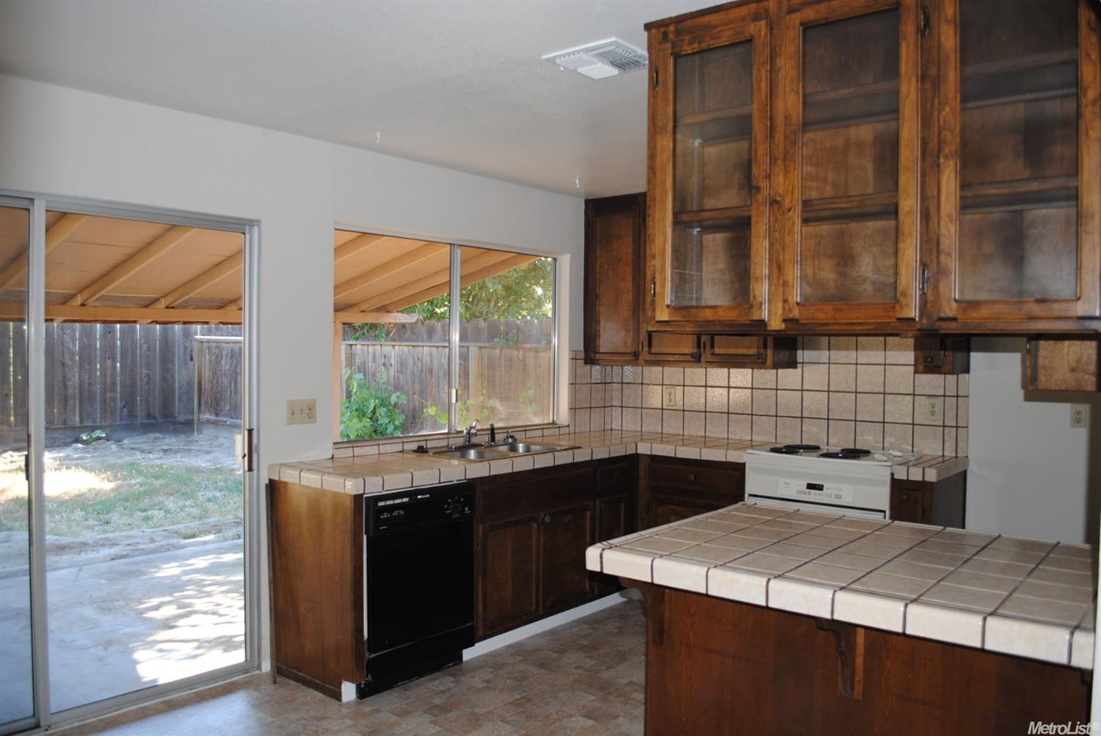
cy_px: 368
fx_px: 826
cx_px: 550
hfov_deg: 67.3
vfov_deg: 48.0
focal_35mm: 27
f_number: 3.5
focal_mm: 18
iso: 200
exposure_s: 1/60
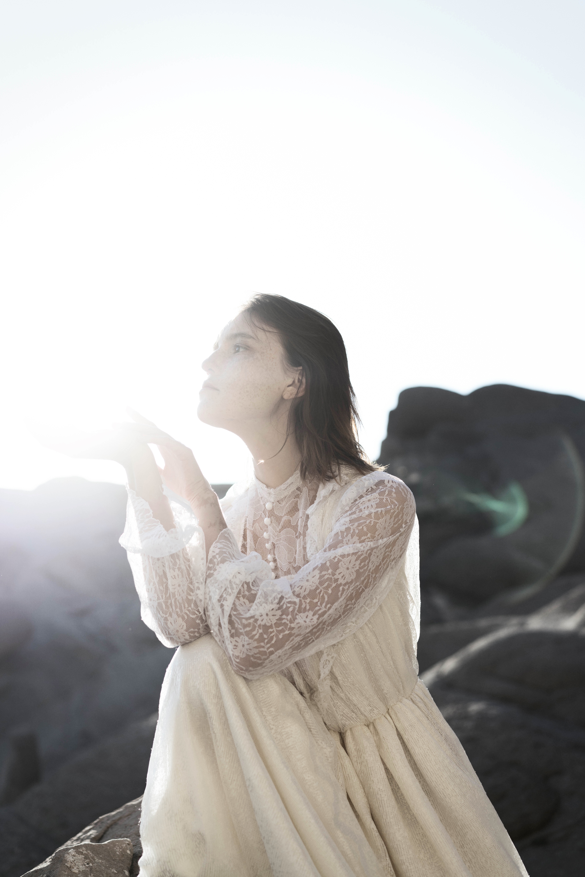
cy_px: 438
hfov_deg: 24.6
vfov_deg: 36.2
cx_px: 292
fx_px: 1340
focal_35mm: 55
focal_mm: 55
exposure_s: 1/800
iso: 100
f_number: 3.2
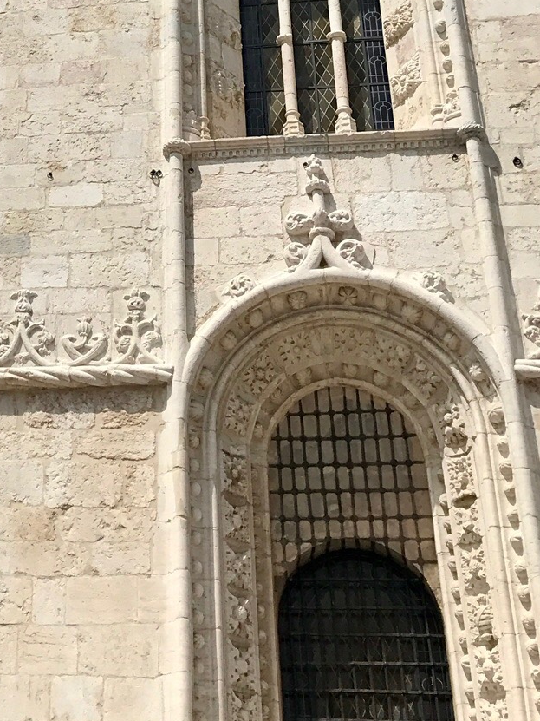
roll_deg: -6.2
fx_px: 1436
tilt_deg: +38.8
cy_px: -23
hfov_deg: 20.4
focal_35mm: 69
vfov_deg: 26.5
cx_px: -36
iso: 20
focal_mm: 3.99
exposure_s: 1/5319
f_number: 1.8
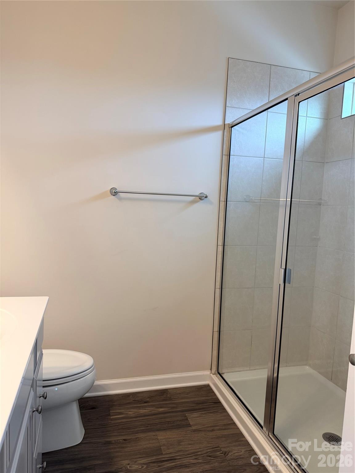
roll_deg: -2.8
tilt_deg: -6.5
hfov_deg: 56.8
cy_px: 236
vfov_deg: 71.6
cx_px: 178
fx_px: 328
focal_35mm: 24
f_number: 1.78
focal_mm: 6.76
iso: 160
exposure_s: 1/120
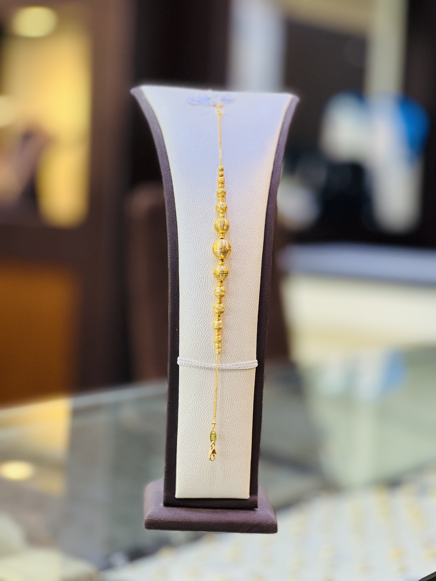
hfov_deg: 19.1
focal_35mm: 77
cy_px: 290
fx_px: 1293
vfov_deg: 25.3
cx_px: 218
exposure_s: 1/100
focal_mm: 9
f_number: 2.8
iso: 250
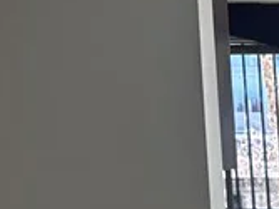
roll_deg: -1.1
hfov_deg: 11.0
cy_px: 311
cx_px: 705
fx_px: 1184
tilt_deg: -10.0
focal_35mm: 147
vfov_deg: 9.8
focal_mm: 6.76
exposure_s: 1/250
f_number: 1.78
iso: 64
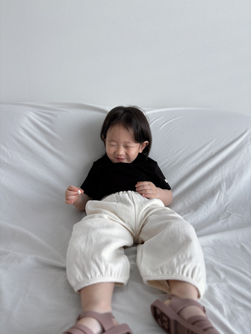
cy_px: 167
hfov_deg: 53.1
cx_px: 126
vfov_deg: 67.3
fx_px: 251
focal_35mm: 26
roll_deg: -2.1
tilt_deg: -16.0
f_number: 1.6
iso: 80
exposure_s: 1/60
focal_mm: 5.96
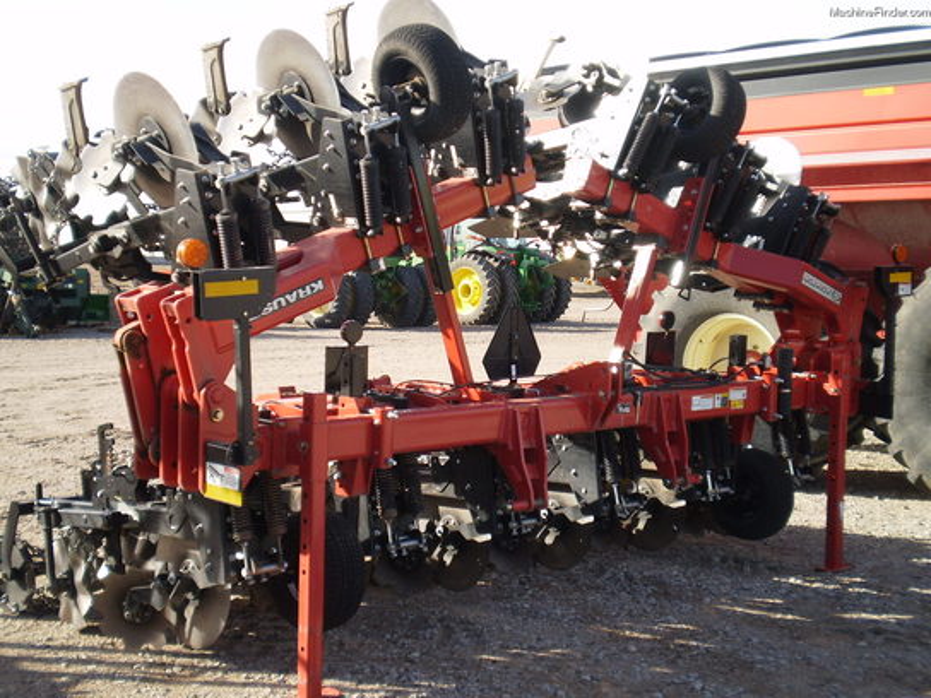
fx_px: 1425
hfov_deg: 36.2
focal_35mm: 53
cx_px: 466
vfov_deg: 27.5
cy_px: 349
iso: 64
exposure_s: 1/320
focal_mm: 9.3
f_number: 3.9
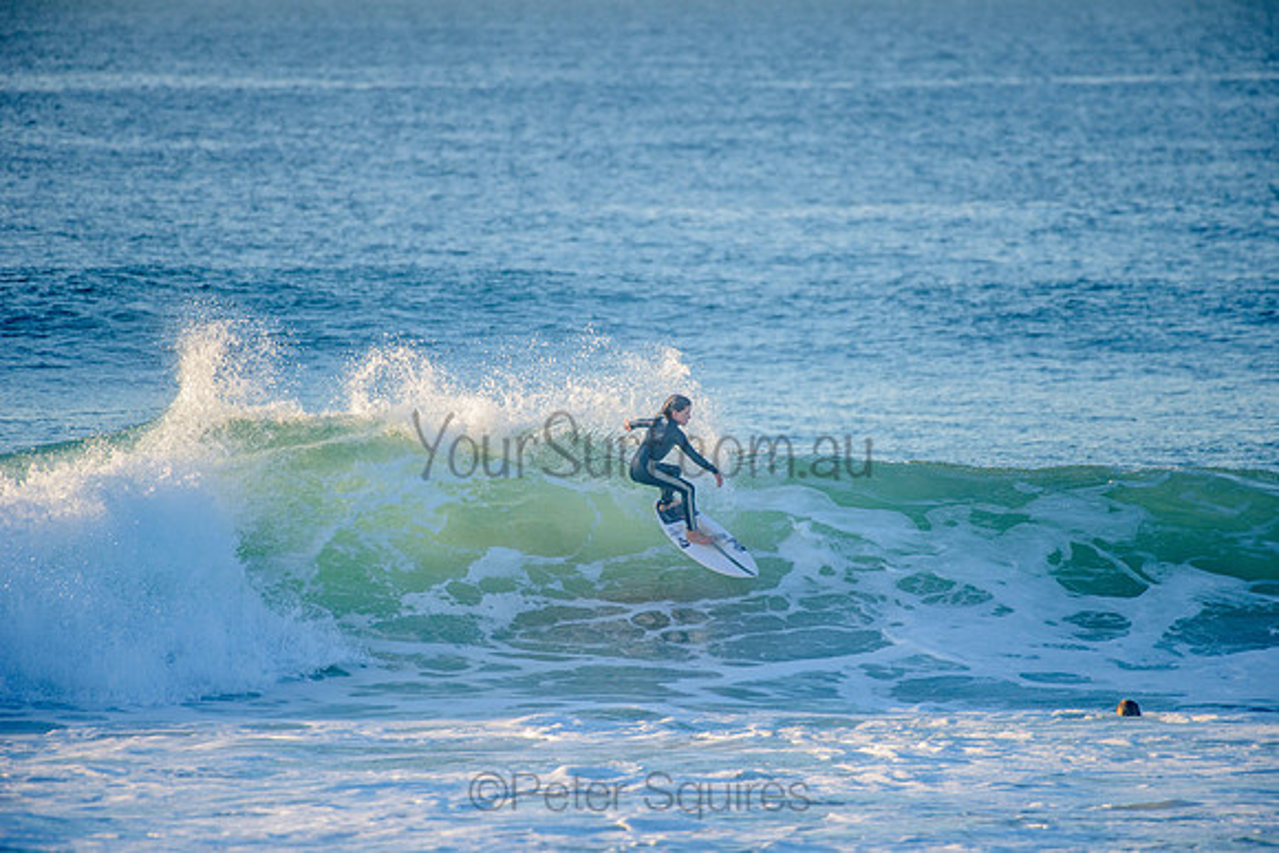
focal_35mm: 500
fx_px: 17767
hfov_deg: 4.1
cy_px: 426
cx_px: 640
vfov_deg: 2.8
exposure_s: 1/1250
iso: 360
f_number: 5.6
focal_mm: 500
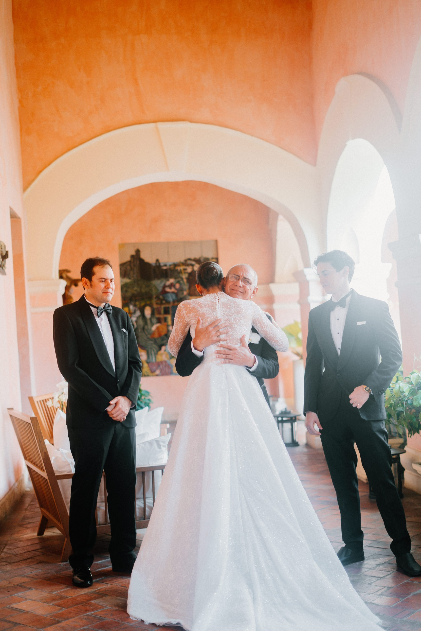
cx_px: 210
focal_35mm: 50
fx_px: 877
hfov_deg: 27.0
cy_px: 316
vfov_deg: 39.6
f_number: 2
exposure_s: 1/250
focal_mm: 50
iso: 250
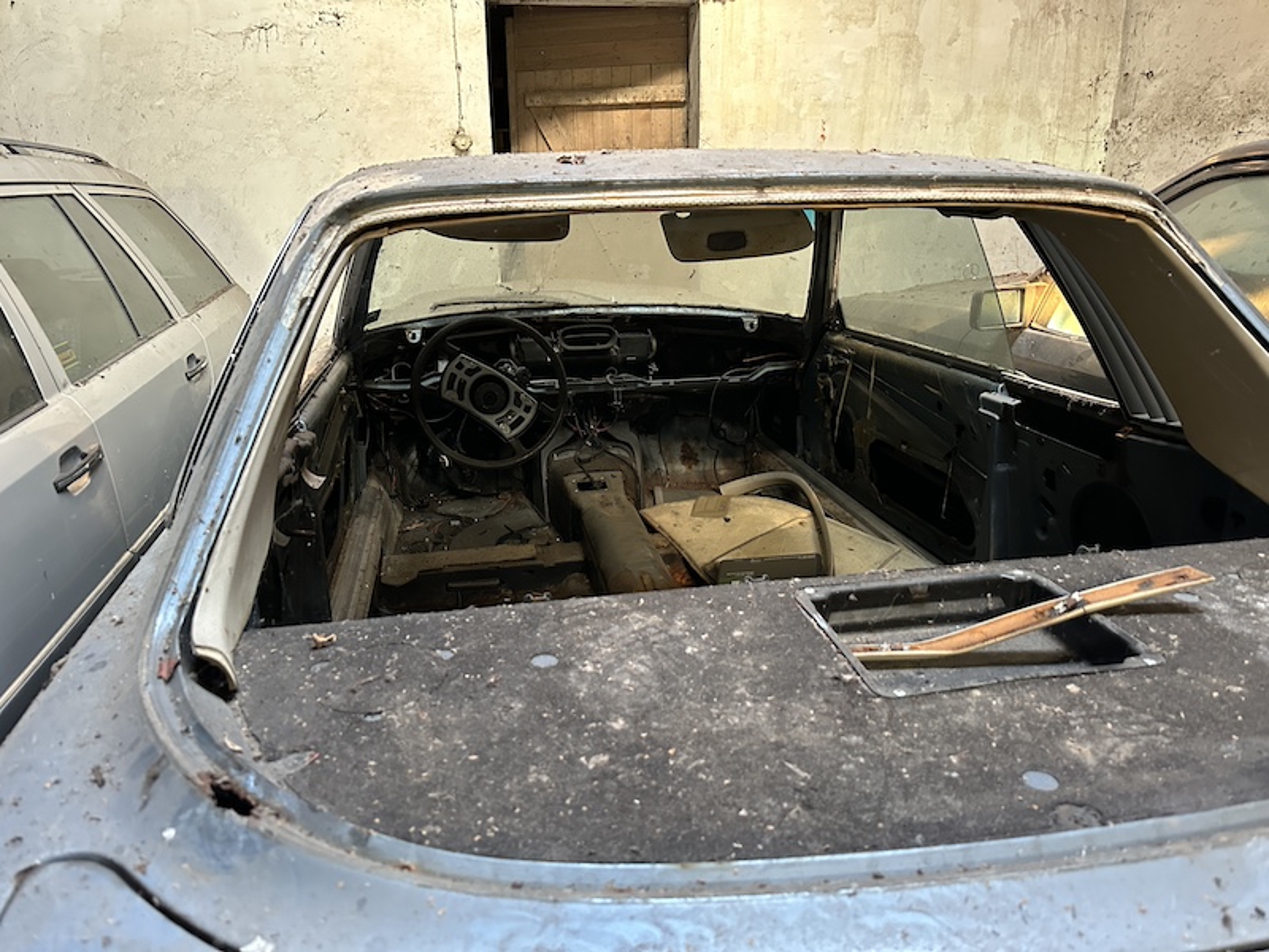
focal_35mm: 24
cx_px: 634
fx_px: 880
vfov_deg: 56.8
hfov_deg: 71.6
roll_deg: +1.1
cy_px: 476
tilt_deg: -17.9
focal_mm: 6.86
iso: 1000
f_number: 1.78
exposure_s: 1/47
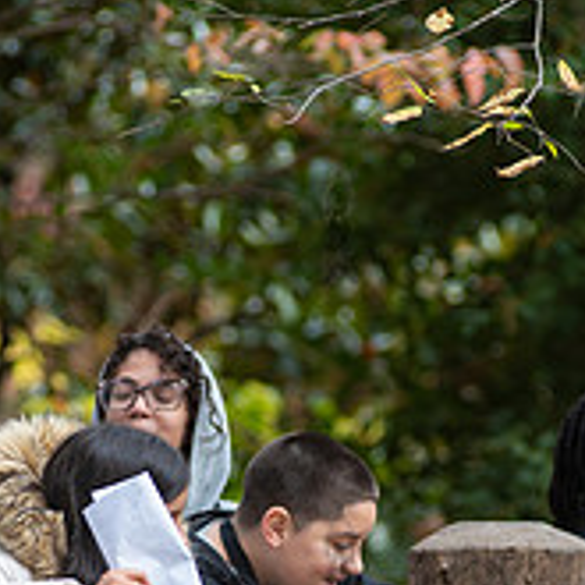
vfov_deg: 3.8
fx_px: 8852
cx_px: 337
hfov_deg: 3.8
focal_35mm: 463
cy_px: 566
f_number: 3.5
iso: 160
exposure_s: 1/200
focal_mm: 155
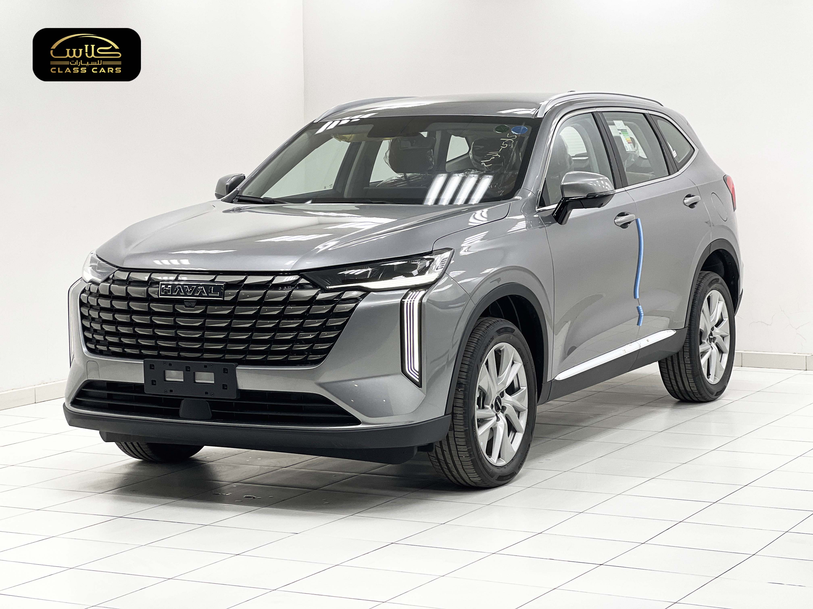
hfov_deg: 25.3
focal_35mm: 77
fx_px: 1808
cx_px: 406
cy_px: 304
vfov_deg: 19.1
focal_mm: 9
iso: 50
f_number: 2.8
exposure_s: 1/120
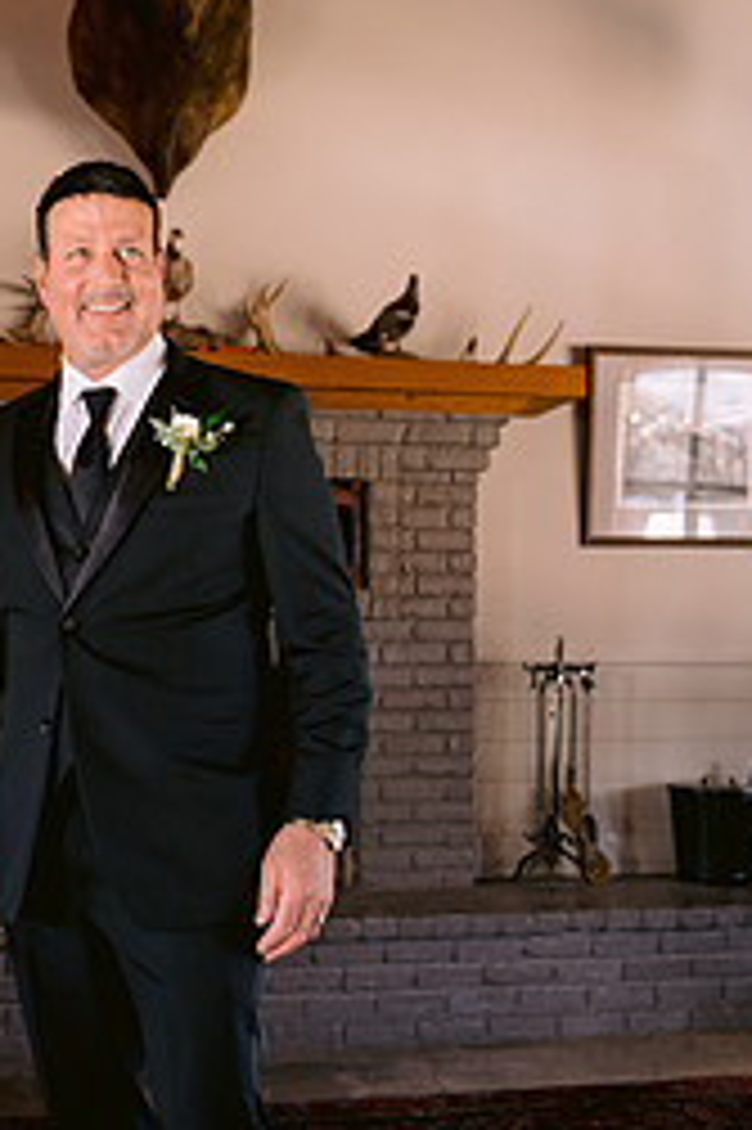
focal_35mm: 43
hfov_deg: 30.2
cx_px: 122
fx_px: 1349
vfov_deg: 45.3
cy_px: 644
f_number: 3.2
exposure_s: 1/50
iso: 800
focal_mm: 24
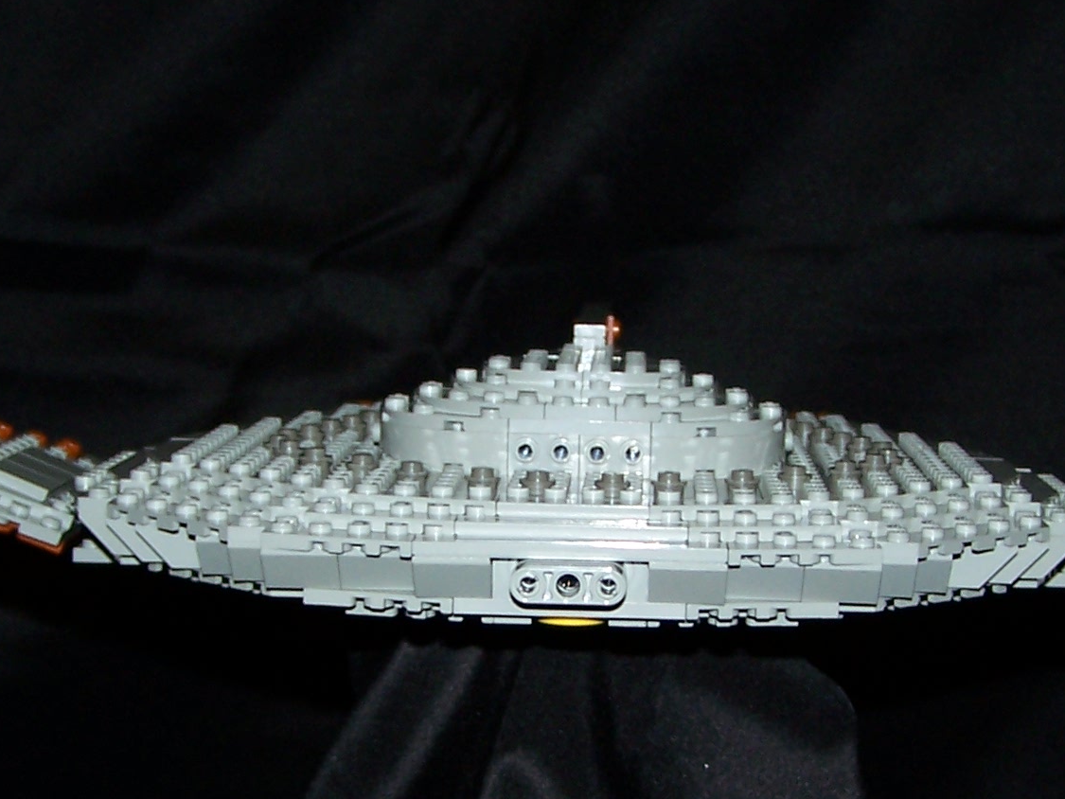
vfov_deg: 16.9
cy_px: 524
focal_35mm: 87
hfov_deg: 22.5
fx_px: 2677
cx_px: 571
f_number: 2.8
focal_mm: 6.3
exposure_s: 1/60
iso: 80
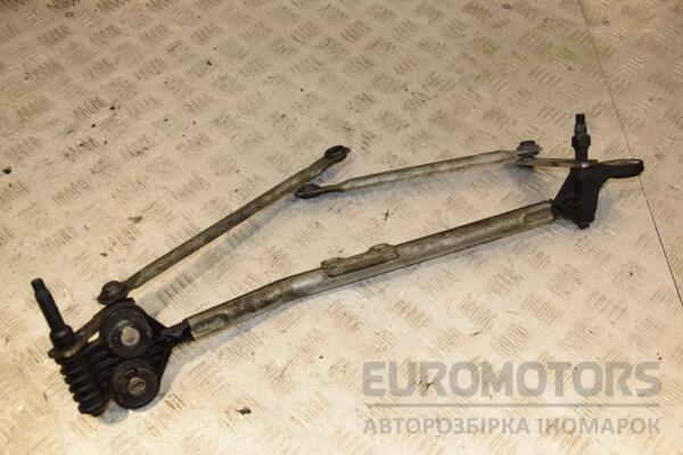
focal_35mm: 38
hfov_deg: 51.3
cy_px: 228
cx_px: 342
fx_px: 711
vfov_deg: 35.5
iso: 800
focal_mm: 25
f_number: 6.3
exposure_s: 1/200
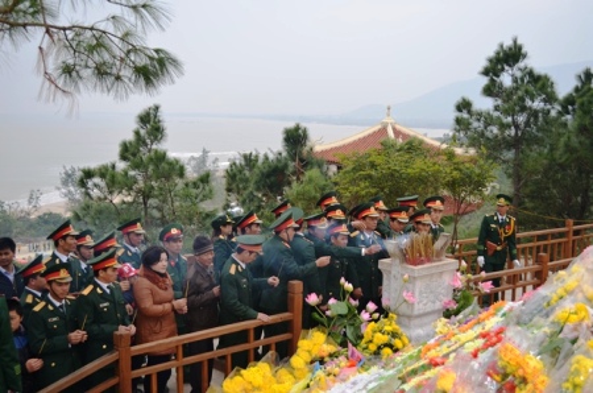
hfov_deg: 45.0
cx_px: 296
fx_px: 715
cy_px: 196
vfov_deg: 30.7
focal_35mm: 44
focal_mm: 29
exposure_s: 1/200
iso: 100
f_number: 5
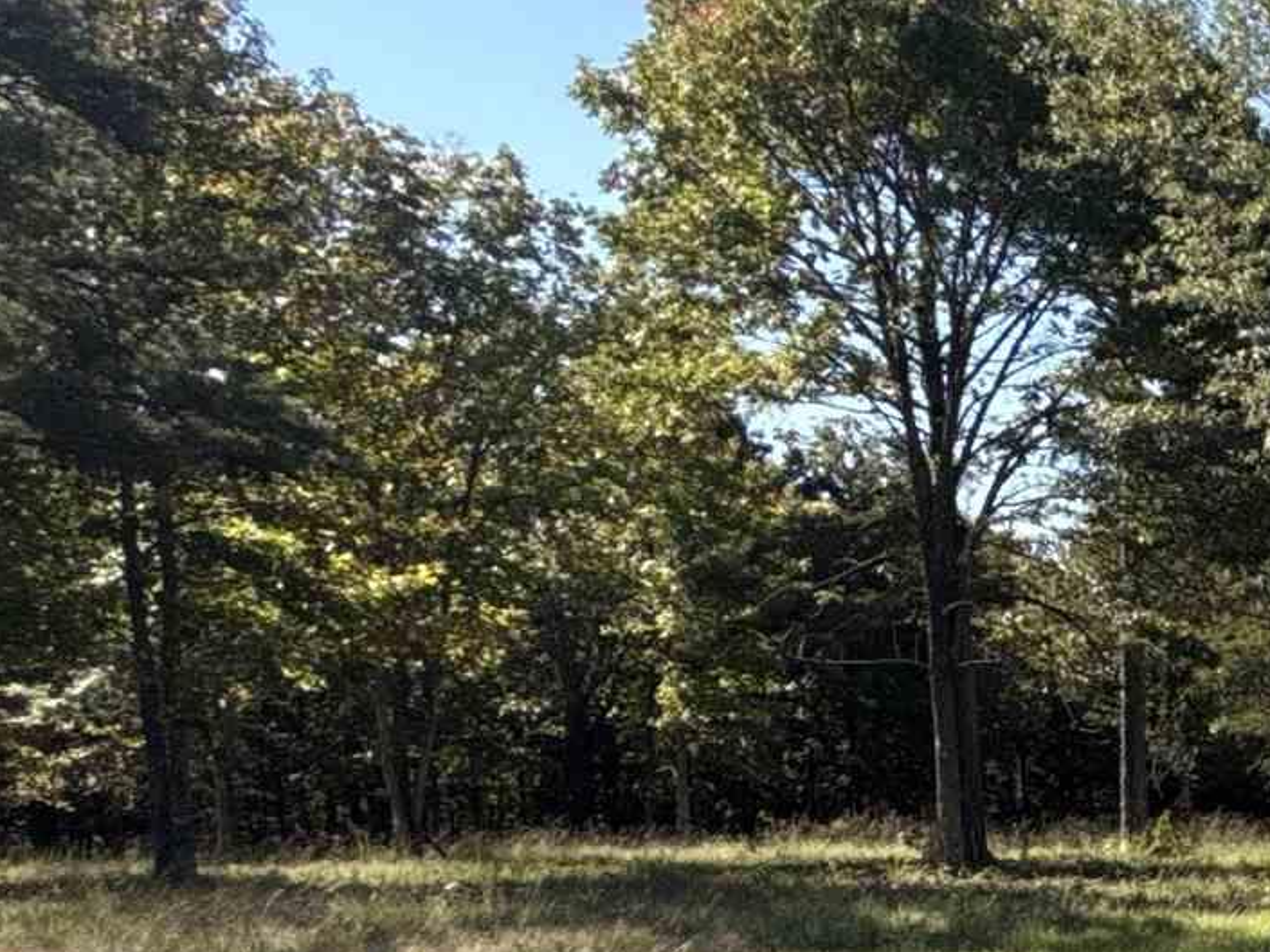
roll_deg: +0.9
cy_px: 831
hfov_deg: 22.3
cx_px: 2154
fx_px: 2238
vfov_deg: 23.5
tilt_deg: -3.4
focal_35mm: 61
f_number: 2.2
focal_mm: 2.22
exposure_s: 1/809
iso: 50
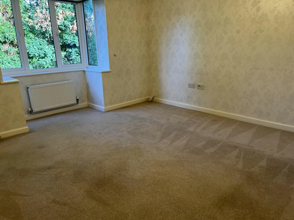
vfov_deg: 53.1
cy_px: 110
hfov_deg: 67.3
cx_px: 147
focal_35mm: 26
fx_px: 221
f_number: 1.6
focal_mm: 5.1
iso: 50
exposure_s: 1/100
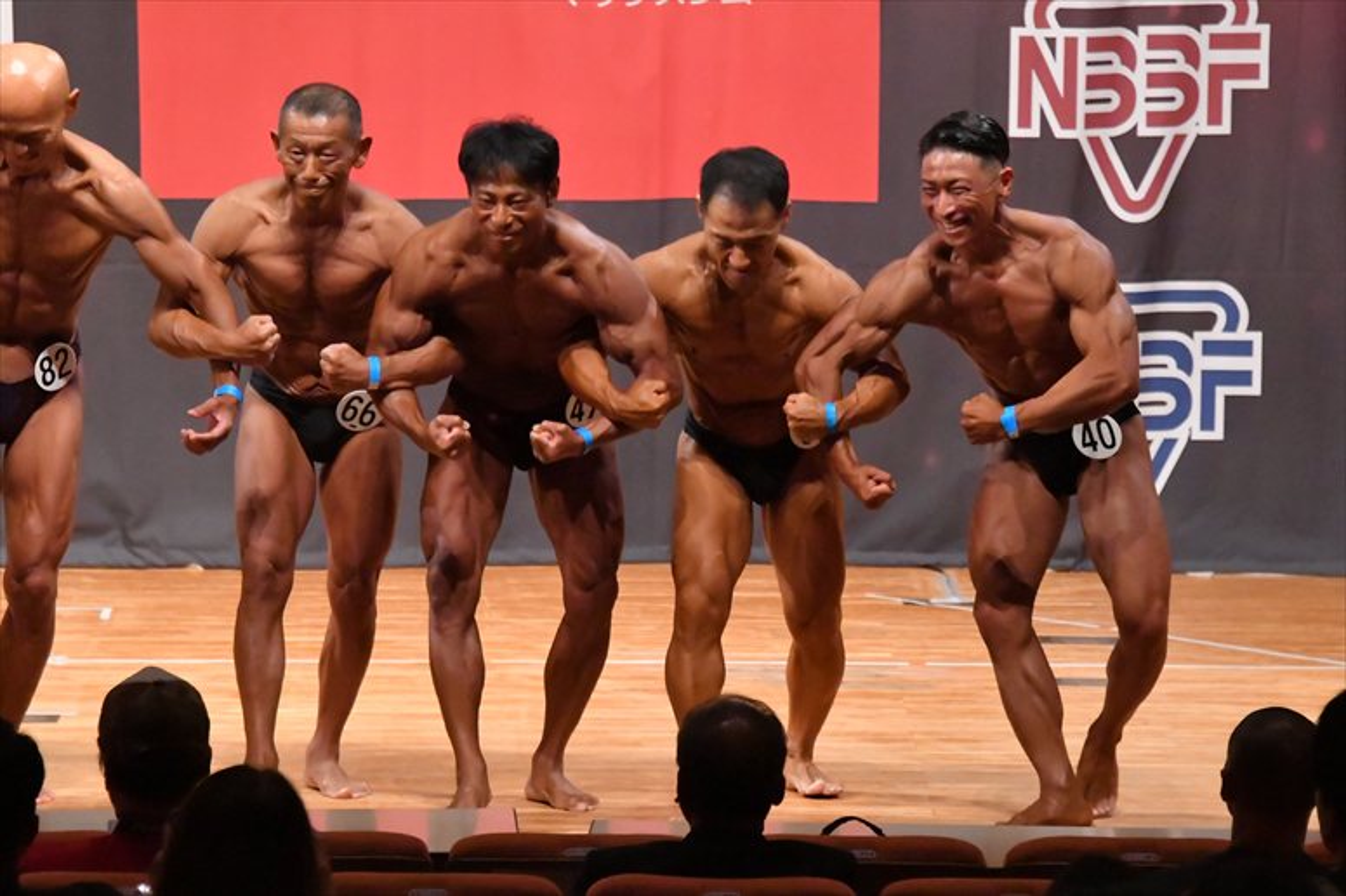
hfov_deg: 7.6
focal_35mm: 270
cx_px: 673
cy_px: 448
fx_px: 10090
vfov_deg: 5.1
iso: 14400
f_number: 5.6
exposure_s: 1/400
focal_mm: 180
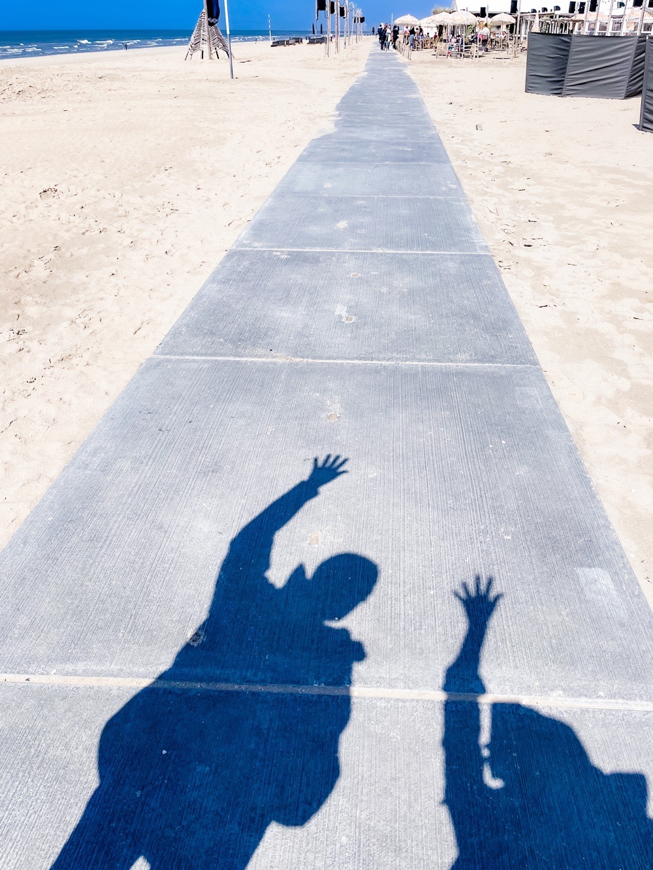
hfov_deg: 53.1
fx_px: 654
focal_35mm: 26
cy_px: 435
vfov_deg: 67.3
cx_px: 326
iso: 32
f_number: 1.6
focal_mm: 5.1
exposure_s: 1/6400
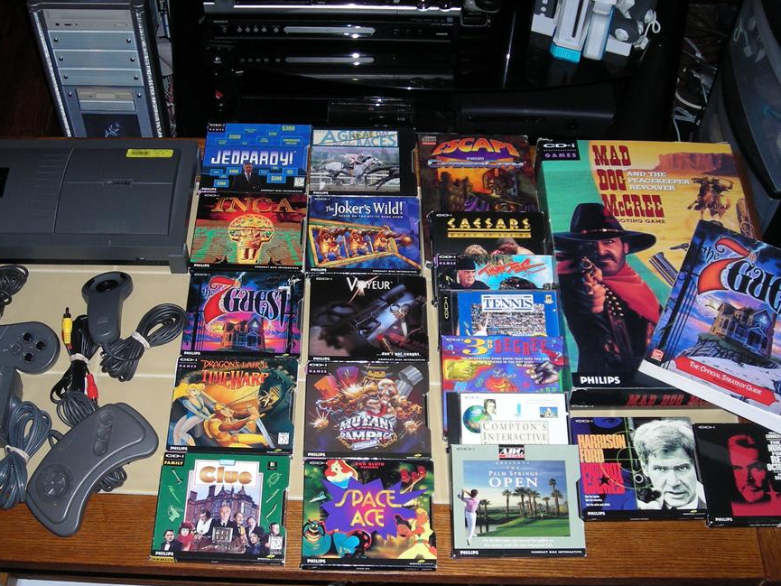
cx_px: 357
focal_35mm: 45
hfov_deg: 42.0
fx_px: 1015
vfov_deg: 32.2
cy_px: 313
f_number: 3.2
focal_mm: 6.3
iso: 88
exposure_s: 1/60
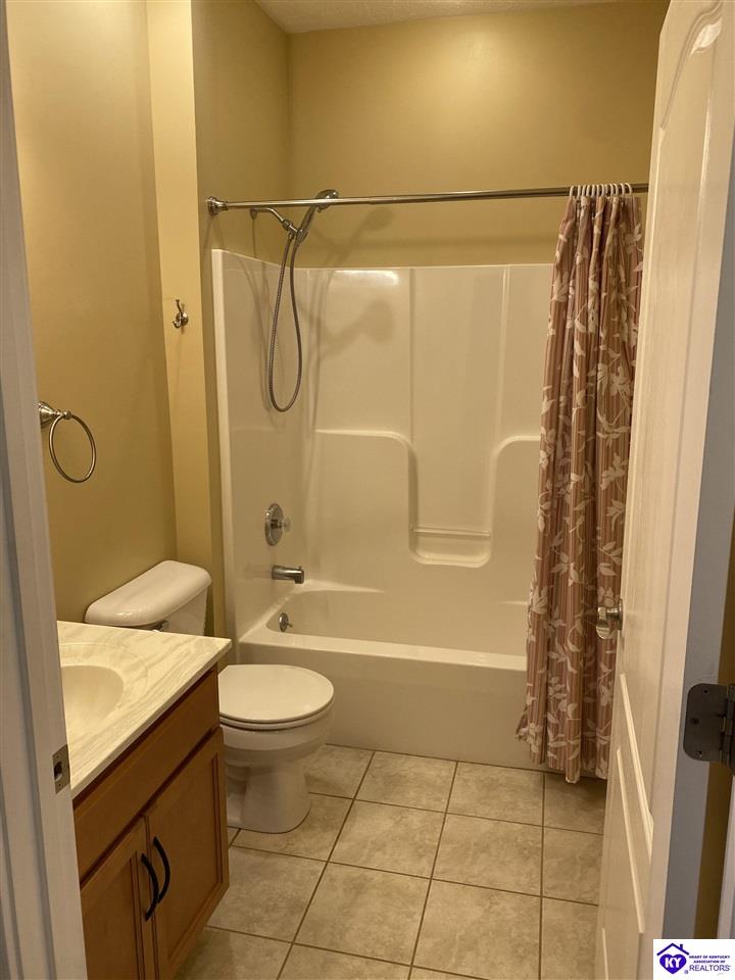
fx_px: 736
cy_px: 490
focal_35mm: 26
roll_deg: -0.5
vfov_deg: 67.3
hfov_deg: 53.1
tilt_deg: -12.2
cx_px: 368
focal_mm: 4.25
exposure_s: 1/120
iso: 100
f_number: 1.8
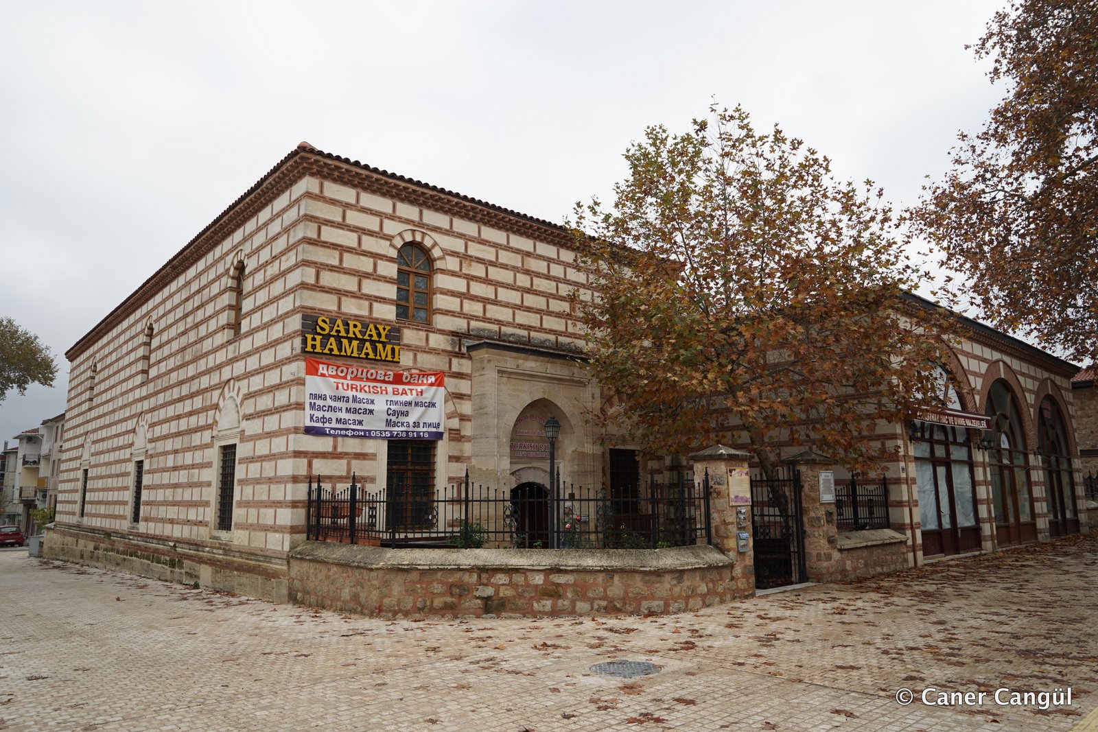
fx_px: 732
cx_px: 549
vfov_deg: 53.1
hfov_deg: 73.7
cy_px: 366
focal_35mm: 24
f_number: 8
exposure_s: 1/100
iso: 100
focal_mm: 24
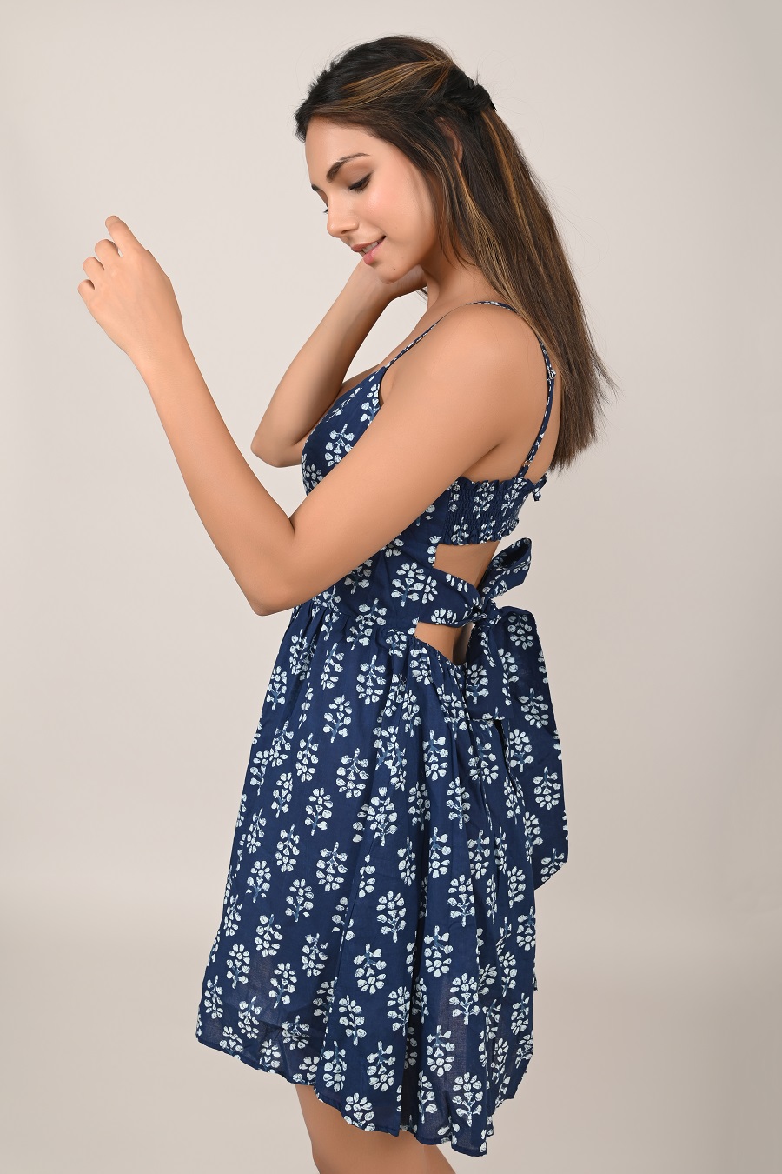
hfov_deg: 30.5
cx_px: 391
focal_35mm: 44
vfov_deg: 44.5
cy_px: 587
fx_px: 1434
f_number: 9
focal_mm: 44
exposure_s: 1/200
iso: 200
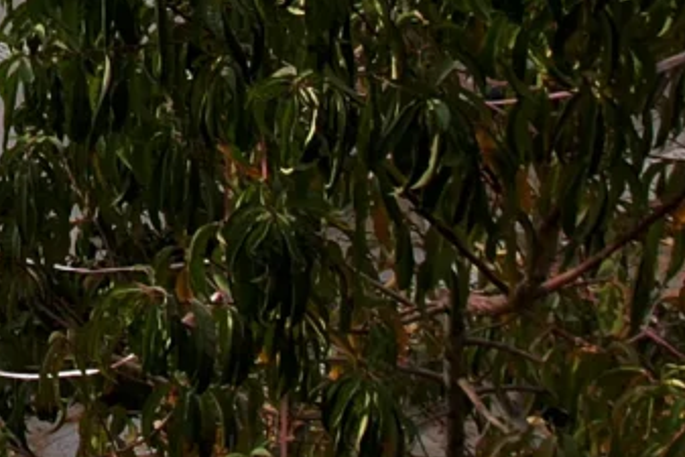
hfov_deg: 11.3
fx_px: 3179
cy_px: -432
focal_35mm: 167
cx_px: -630
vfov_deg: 7.9
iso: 100
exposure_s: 1/800
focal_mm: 8.38
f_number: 2.8
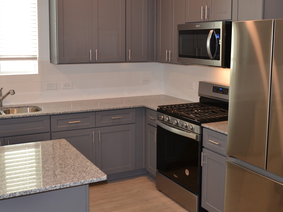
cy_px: 80
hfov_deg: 44.8
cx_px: 149
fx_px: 343
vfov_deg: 34.2
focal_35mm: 42
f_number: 3.2
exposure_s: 1/60
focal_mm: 20
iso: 400
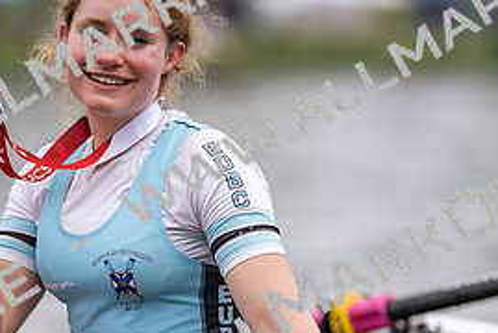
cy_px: 254
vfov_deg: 4.7
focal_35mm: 291
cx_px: -15
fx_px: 4030
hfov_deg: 7.0
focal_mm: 135
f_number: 1.8
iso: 64
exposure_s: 1/2000
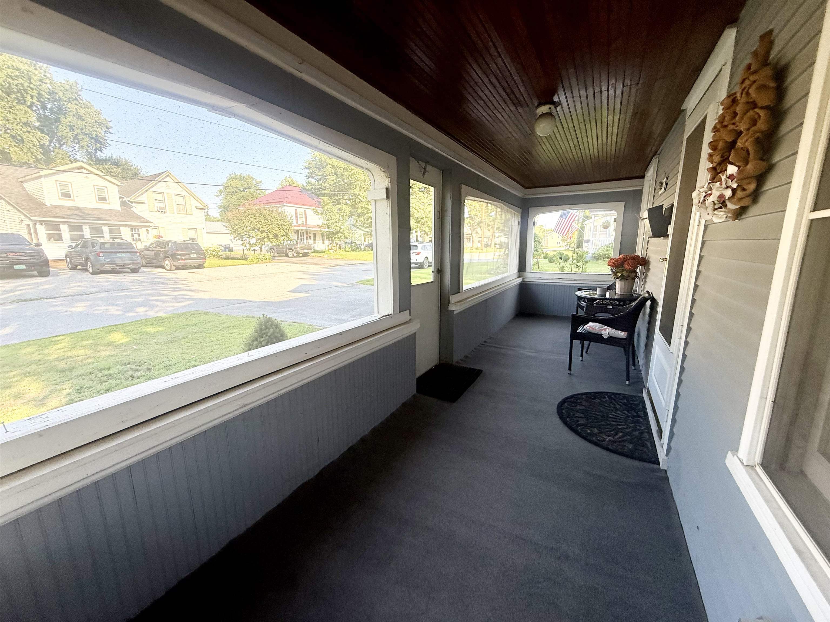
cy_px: 311
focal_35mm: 14
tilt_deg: -10.2
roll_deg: -0.7
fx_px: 336
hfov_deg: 102.1
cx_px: 415
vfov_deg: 85.7
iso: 64
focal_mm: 2.22
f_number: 2.2
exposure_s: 1/191
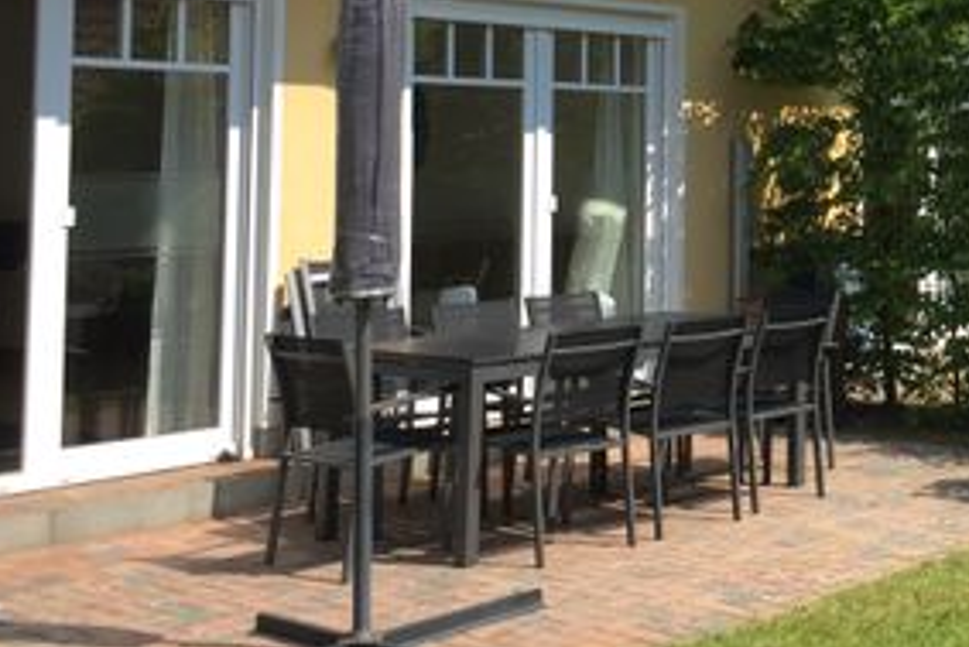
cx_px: 877
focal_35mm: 64
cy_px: 55
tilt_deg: +4.3
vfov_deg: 20.8
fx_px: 1723
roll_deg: -1.4
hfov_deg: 30.0
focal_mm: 4.15
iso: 32
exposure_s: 1/1163
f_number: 2.2
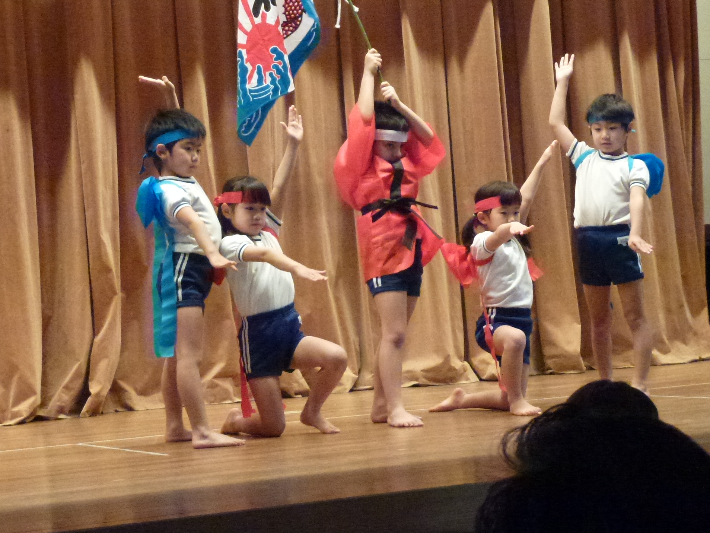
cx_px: 293
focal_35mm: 102
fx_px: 2092
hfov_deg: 19.2
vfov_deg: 14.5
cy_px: 246
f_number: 4.7
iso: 800
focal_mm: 13.6
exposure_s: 1/30
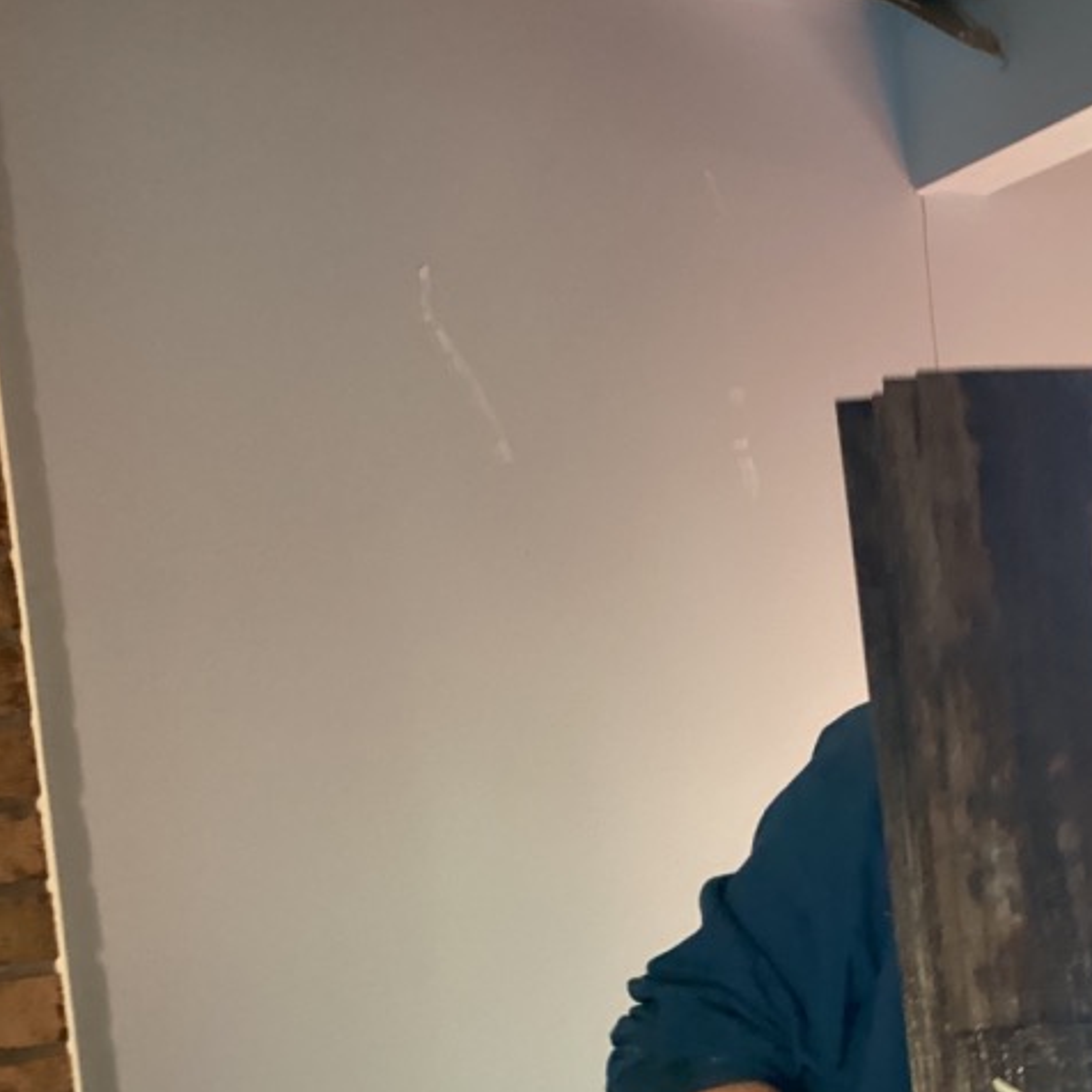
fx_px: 2106
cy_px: 856
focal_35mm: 59
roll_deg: +5.0
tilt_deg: -3.2
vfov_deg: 28.5
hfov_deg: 27.7
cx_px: 1046
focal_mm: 3.3
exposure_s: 1/30
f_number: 2.4
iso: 400
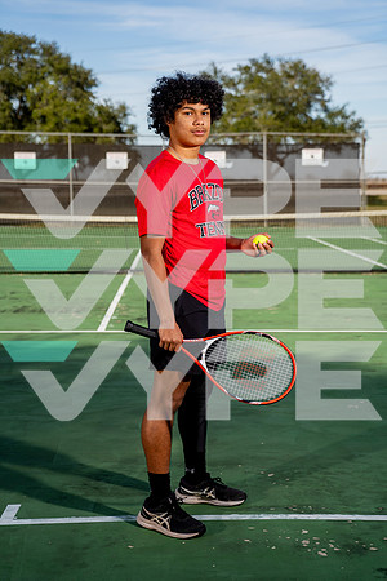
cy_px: 290
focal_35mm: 69
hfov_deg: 19.7
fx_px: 1113
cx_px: 194
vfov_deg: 29.2
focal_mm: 69
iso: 100
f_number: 4
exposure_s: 1/1250
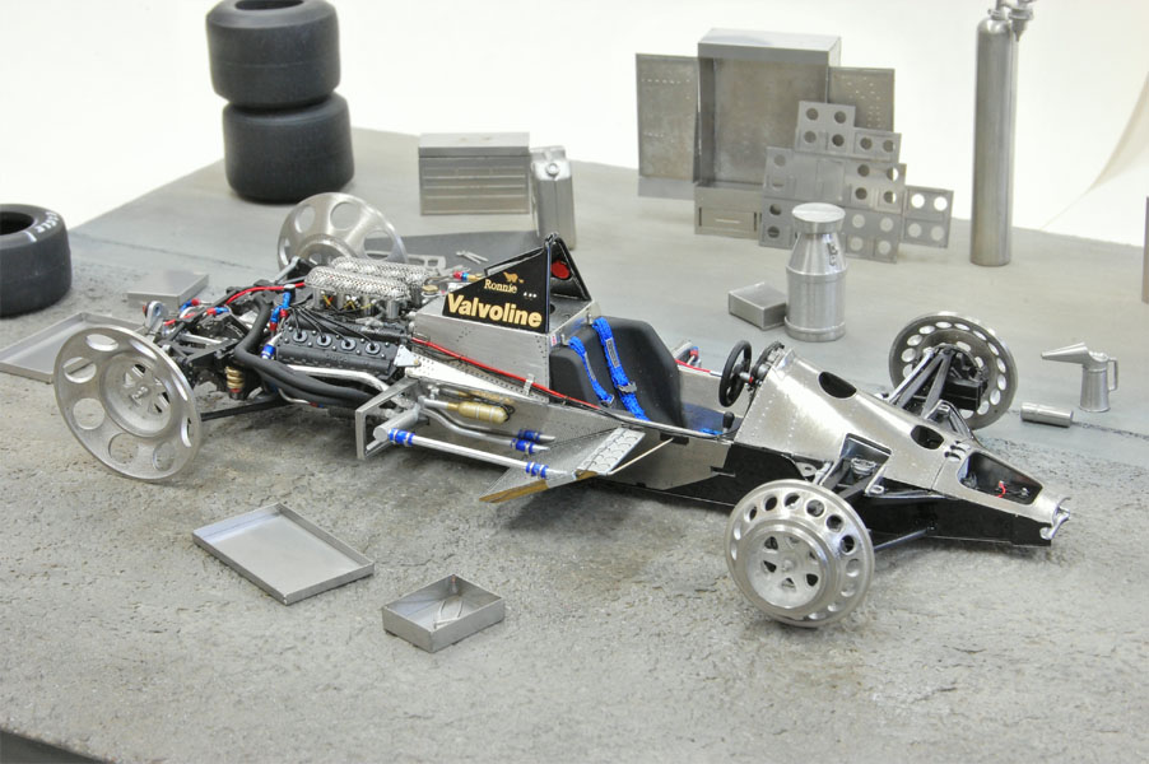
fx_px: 2392
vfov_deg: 18.2
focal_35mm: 75
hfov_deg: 27.0
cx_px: 574
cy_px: 382
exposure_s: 1/2.5
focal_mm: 50
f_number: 20
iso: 400
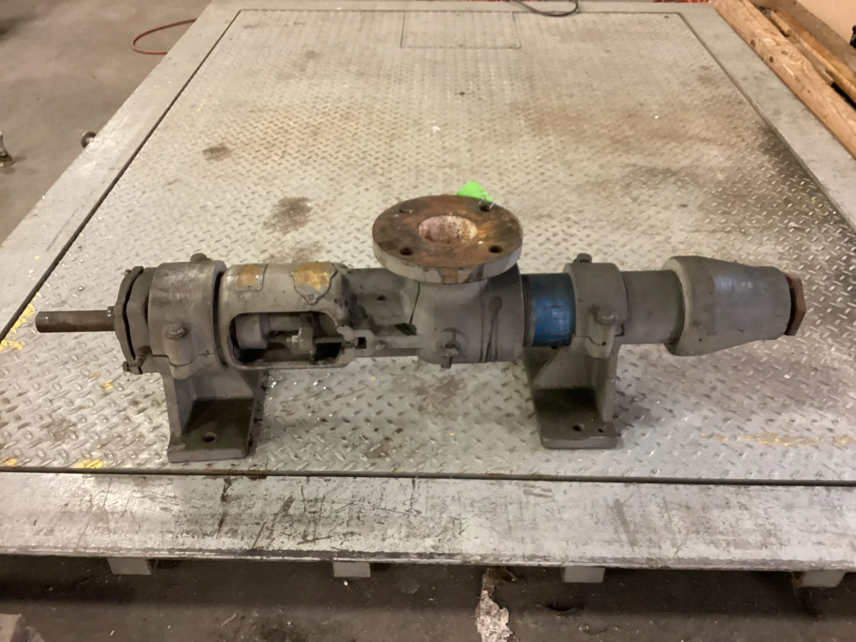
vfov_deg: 45.4
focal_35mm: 31
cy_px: 321
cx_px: 428
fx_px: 767
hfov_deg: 58.4
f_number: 2.4
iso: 640
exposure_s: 1/30
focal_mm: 3.3
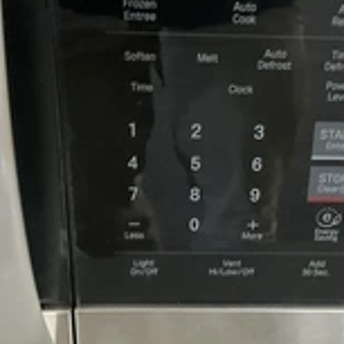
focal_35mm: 67
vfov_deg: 25.7
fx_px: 753
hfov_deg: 25.5
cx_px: 241
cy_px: 164
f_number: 1.8
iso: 250
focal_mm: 3
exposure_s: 1/30
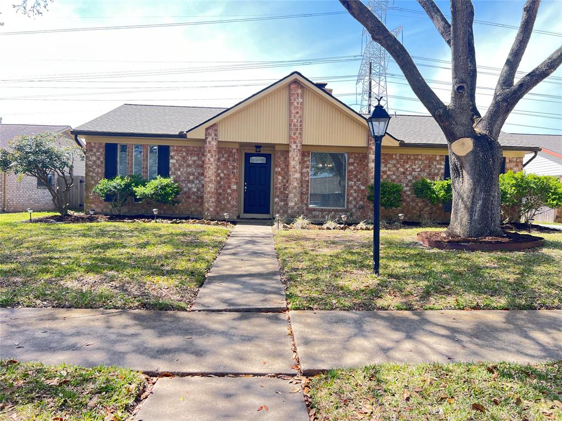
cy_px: 210
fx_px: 422
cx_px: 281
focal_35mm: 26
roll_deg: -0.7
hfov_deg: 67.3
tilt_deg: -0.7
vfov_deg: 53.1
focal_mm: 5.7
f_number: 1.5
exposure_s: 1/476
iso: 50
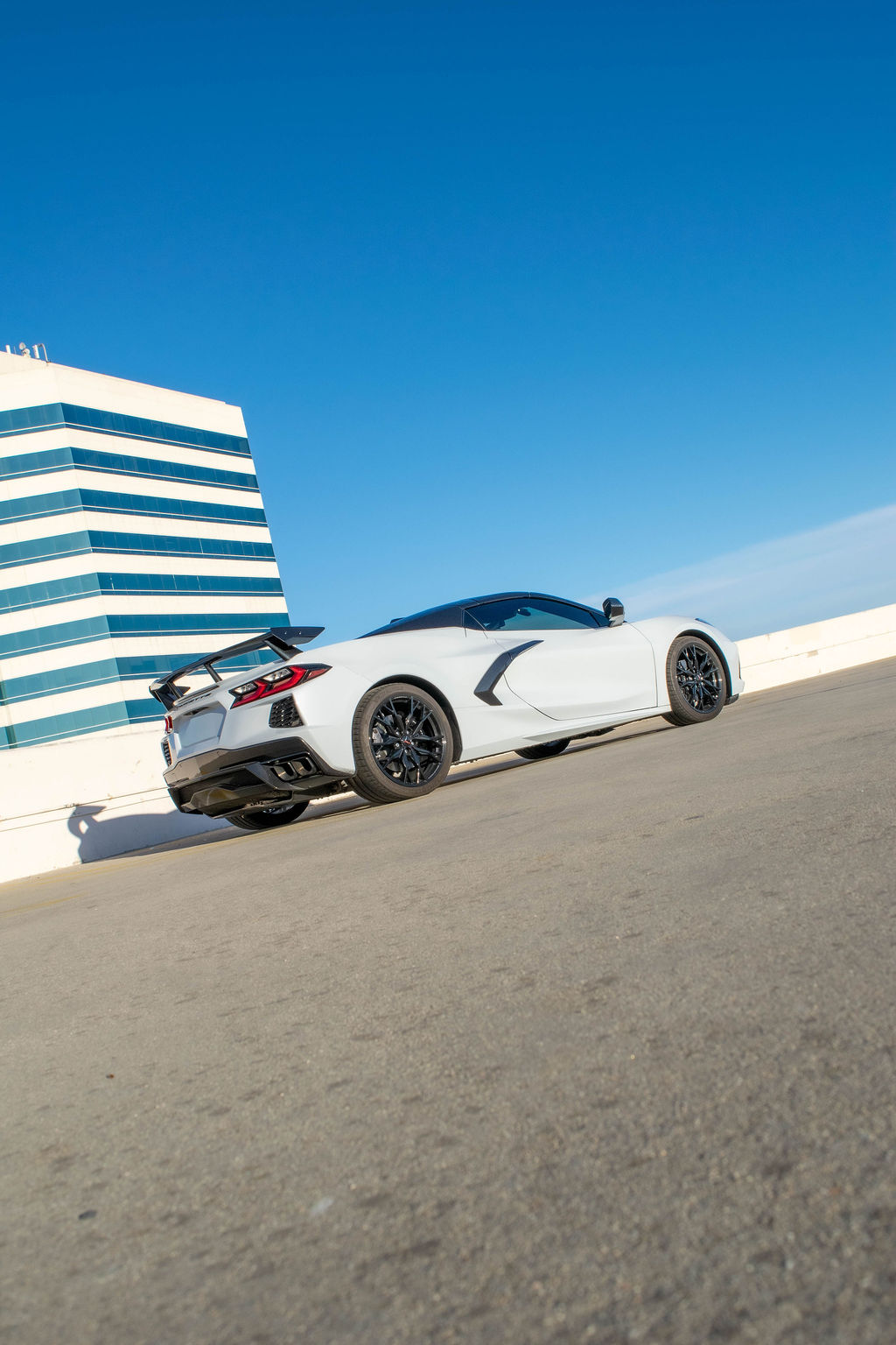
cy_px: 672
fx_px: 1176
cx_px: 448
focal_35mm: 32
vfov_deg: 59.5
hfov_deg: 41.7
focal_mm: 21
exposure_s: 1/500
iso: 220
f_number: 11
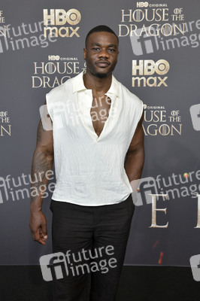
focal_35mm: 42
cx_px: 100
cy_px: 150
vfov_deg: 46.4
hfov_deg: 31.8
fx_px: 351
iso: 400
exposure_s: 1/250
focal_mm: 42
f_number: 6.3
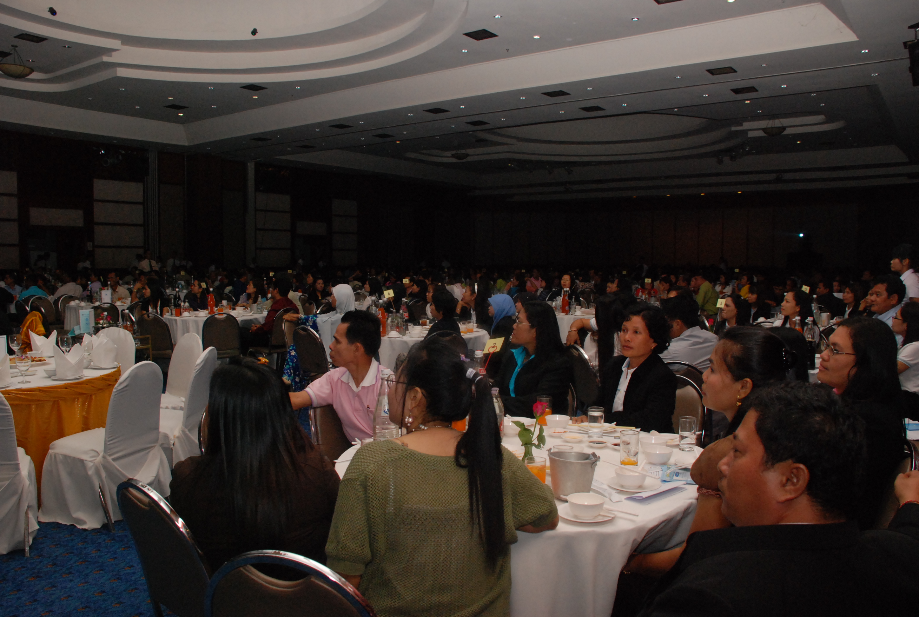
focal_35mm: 27
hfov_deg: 67.3
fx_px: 691
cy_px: 308
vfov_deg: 48.1
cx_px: 460
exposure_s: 1/125
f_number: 5.6
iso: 1000
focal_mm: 18
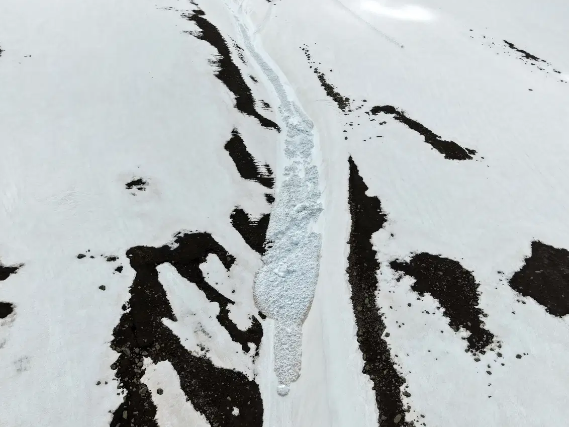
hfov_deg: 67.2
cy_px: 204
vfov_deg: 53.0
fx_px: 427
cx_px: 306
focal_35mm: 26
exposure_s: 1/8000
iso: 100
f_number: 1.8
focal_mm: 8.67
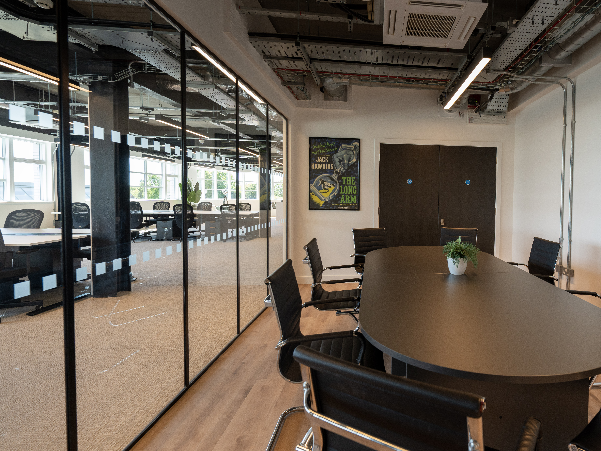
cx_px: 417
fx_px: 330
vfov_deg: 68.6
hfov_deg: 80.8
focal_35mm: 19
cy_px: 211
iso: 500
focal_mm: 14
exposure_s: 1/100
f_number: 4.5
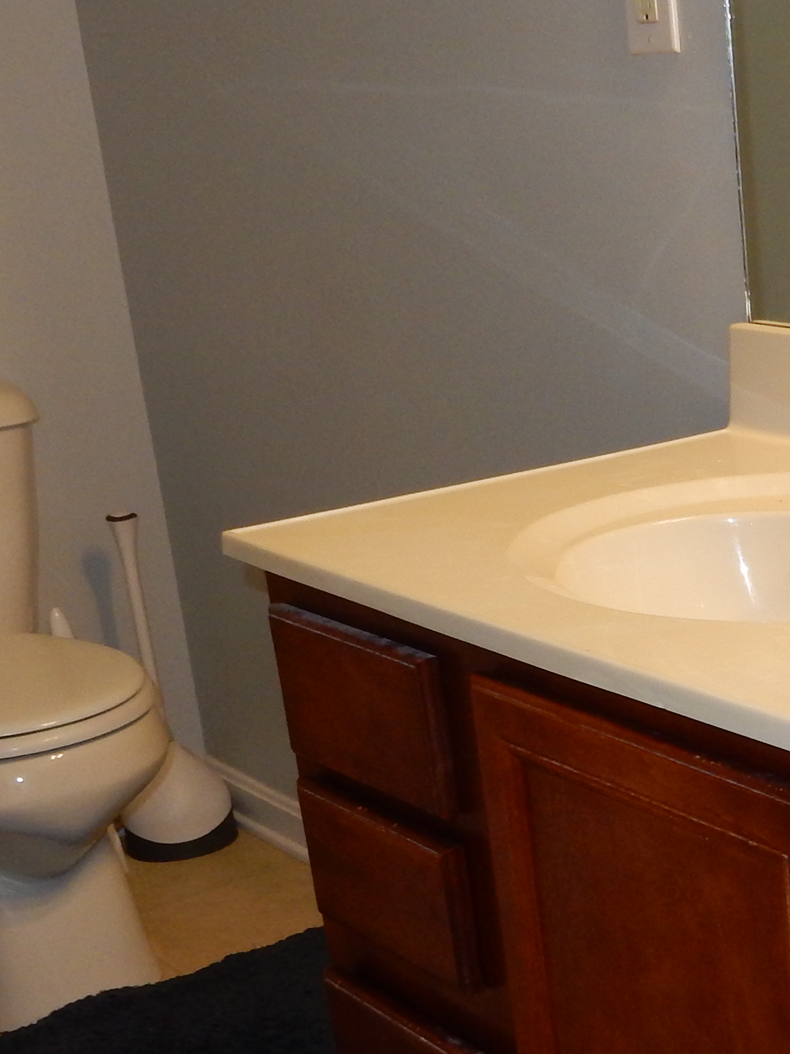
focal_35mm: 65
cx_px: 955
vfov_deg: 29.3
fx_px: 1978
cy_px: 796
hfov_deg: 21.0
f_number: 3.7
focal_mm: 4.5
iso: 200
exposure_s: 1/30
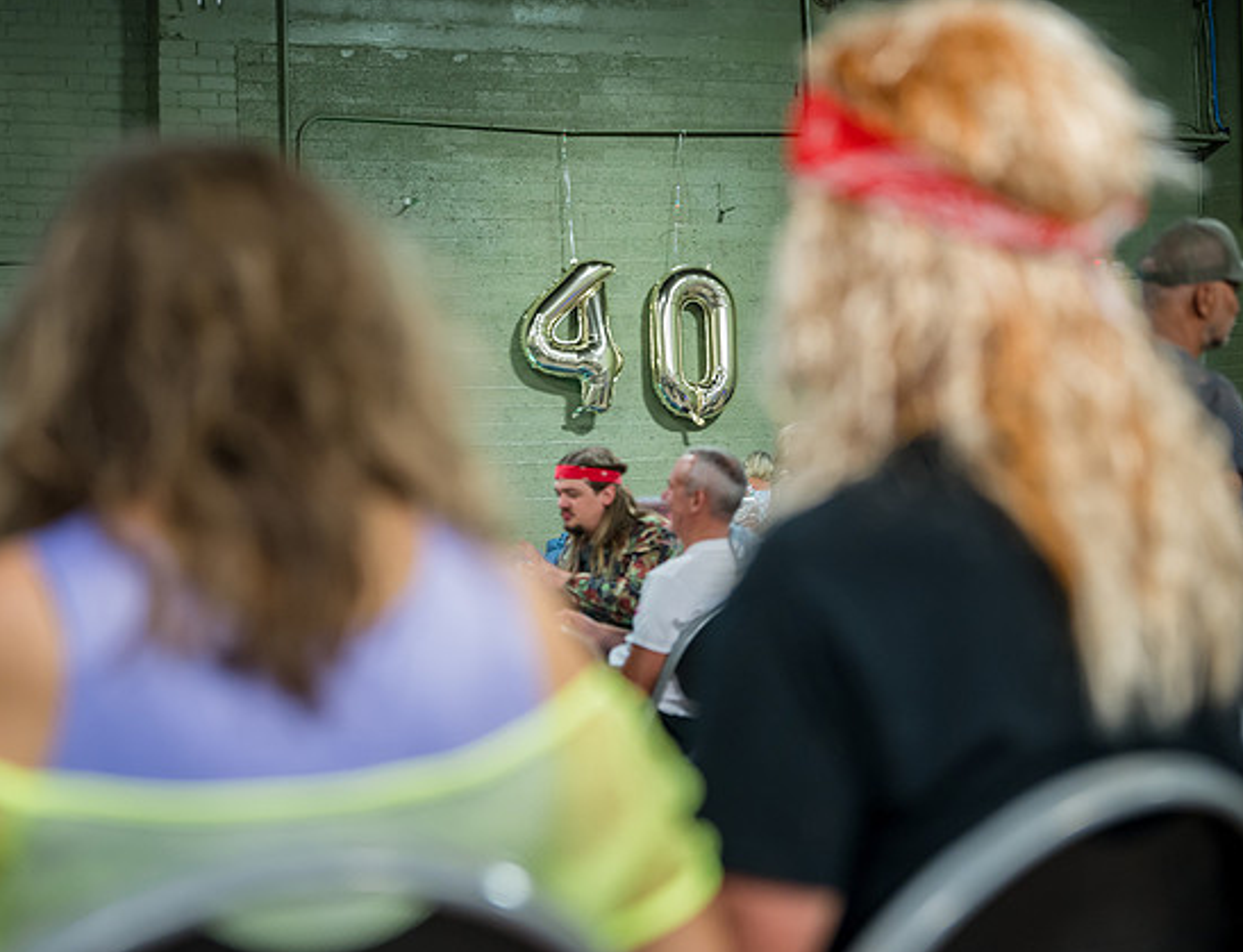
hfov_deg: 21.1
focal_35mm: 92
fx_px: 3329
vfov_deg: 16.3
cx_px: 624
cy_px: 487
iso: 2500
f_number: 2.8
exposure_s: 1/80
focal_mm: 79
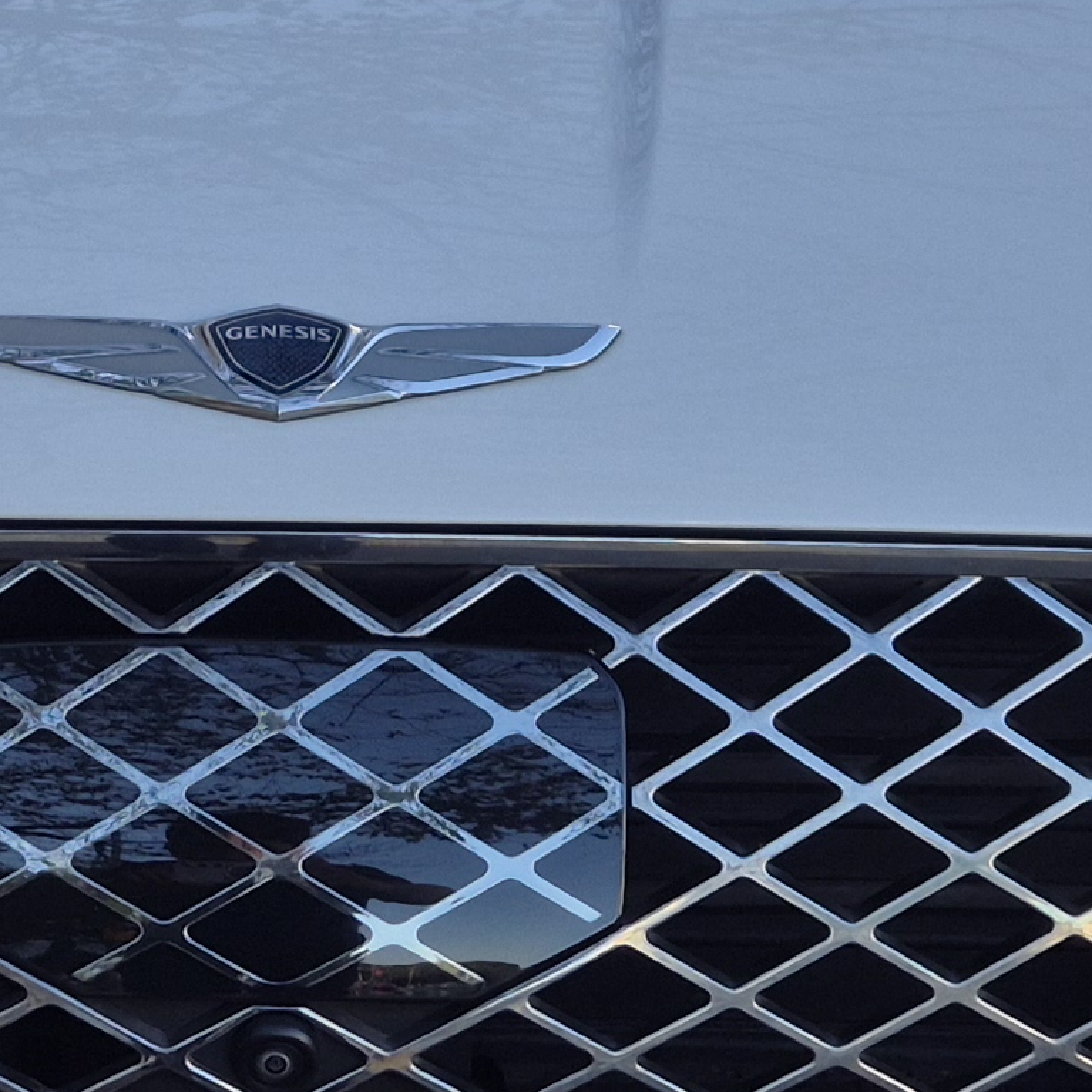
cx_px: 114
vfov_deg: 16.4
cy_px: 316
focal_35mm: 106
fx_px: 3783
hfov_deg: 16.2
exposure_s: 1/736
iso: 25
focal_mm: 5.4
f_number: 1.8
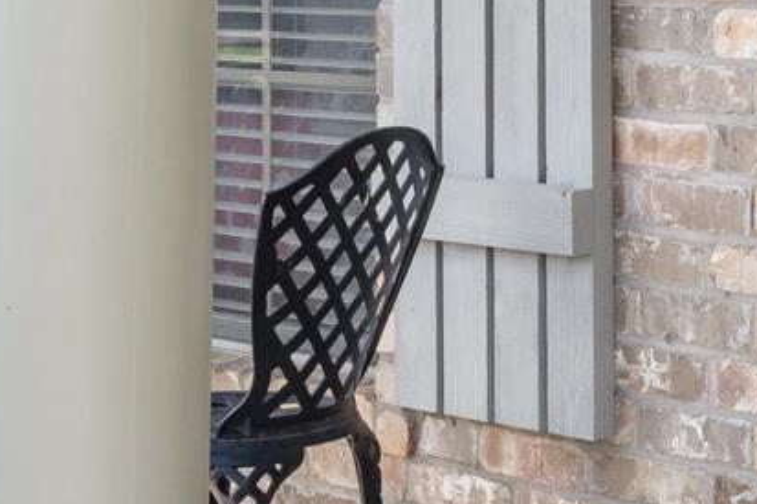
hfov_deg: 16.9
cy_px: -61
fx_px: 2538
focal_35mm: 121
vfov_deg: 11.2
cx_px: 506
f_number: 9
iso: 200
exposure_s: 1/80
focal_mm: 13.3
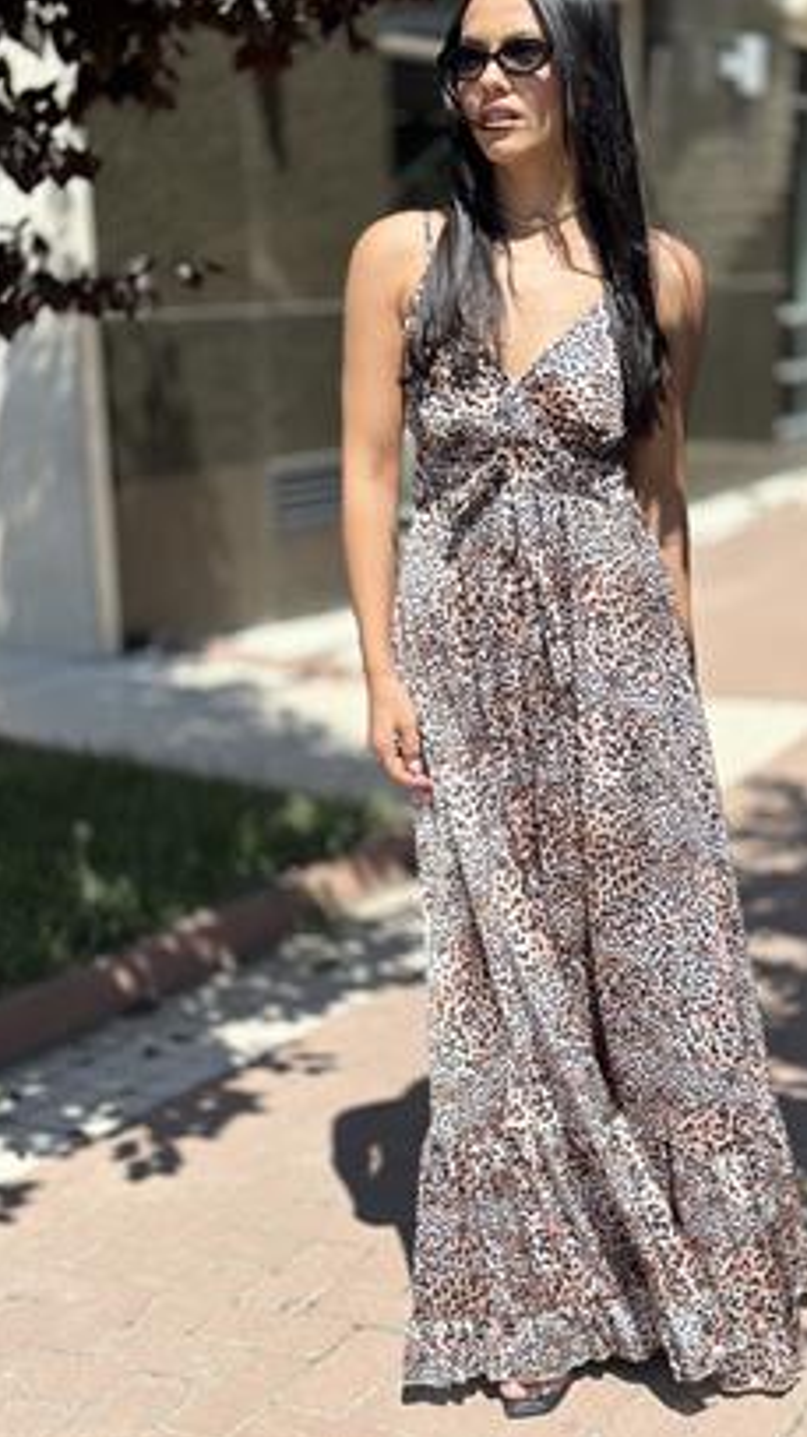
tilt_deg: -14.2
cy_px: 724
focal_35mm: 53
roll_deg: +0.1
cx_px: 529
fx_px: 2020
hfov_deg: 22.5
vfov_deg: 39.2
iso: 80
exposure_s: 1/4184
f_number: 1.78
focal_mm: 6.86
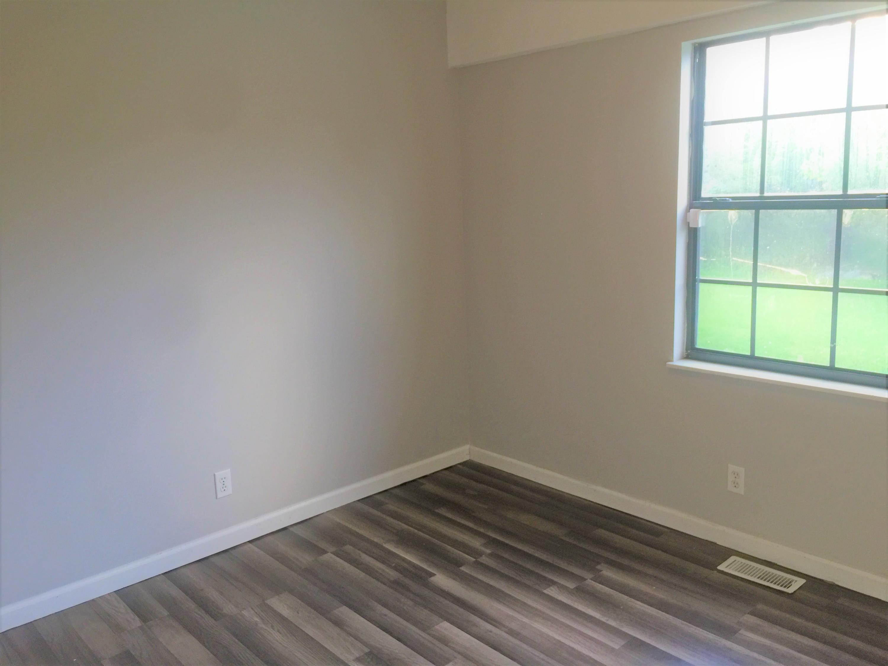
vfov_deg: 48.2
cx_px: 444
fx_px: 744
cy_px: 333
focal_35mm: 29
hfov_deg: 61.7
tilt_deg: -11.4
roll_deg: +2.2
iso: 50
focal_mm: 4.15
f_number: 2.2
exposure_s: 1/30
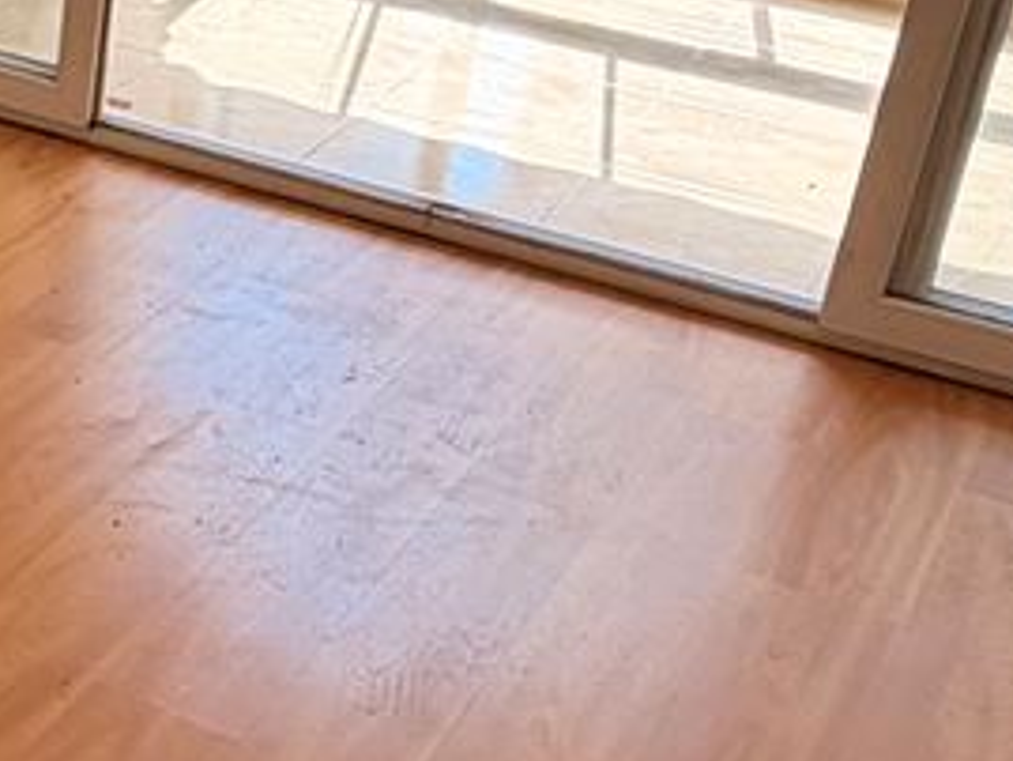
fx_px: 2196
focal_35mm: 75
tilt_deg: -24.5
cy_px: 219
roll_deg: +0.0
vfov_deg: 19.6
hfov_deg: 22.6
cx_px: -377
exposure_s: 1/144
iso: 64
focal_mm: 2.22
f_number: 2.2
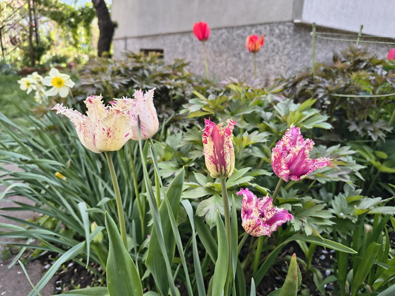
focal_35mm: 24
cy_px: 148
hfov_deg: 71.6
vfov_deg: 56.8
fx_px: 274
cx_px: 198
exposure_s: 1/206
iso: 100
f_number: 1.8
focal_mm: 5.56
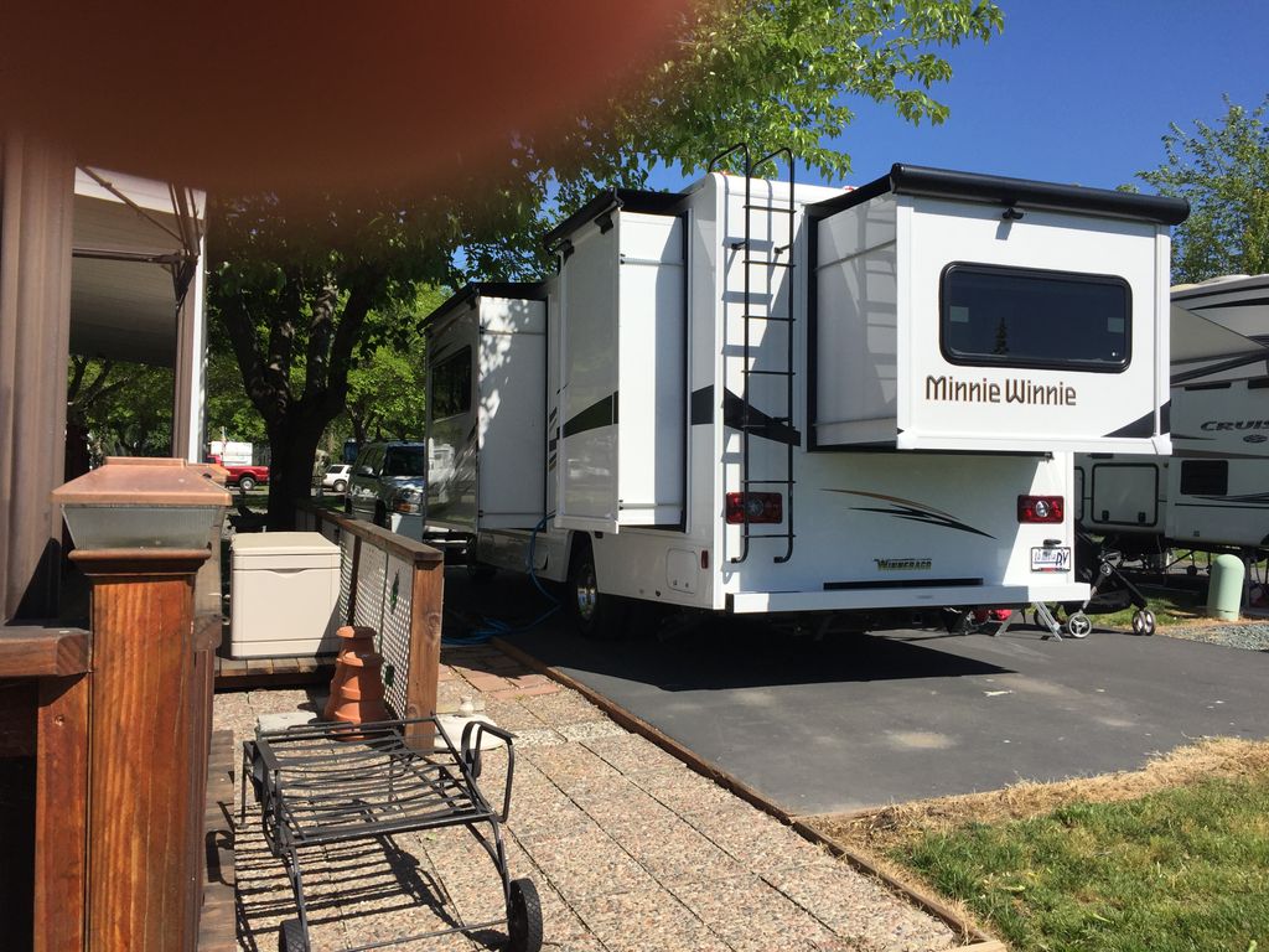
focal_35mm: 29
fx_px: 1063
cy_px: 476
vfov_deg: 48.2
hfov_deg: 61.7
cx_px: 634
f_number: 2.2
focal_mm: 4.15
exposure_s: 1/2475
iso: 32
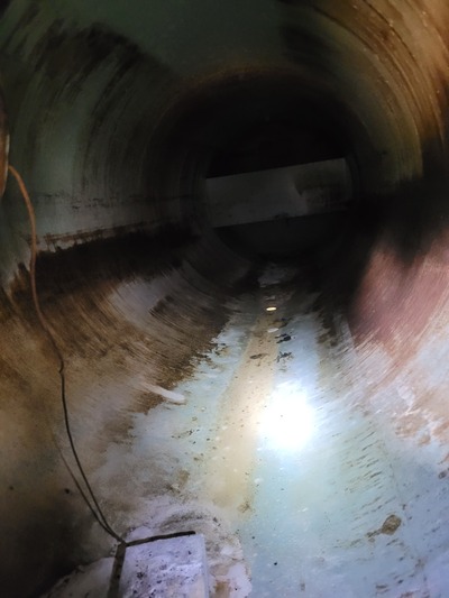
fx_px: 449
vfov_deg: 67.3
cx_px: 224
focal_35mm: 26
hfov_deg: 53.1
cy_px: 299
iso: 1250
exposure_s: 1/25
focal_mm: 5.4
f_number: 1.8
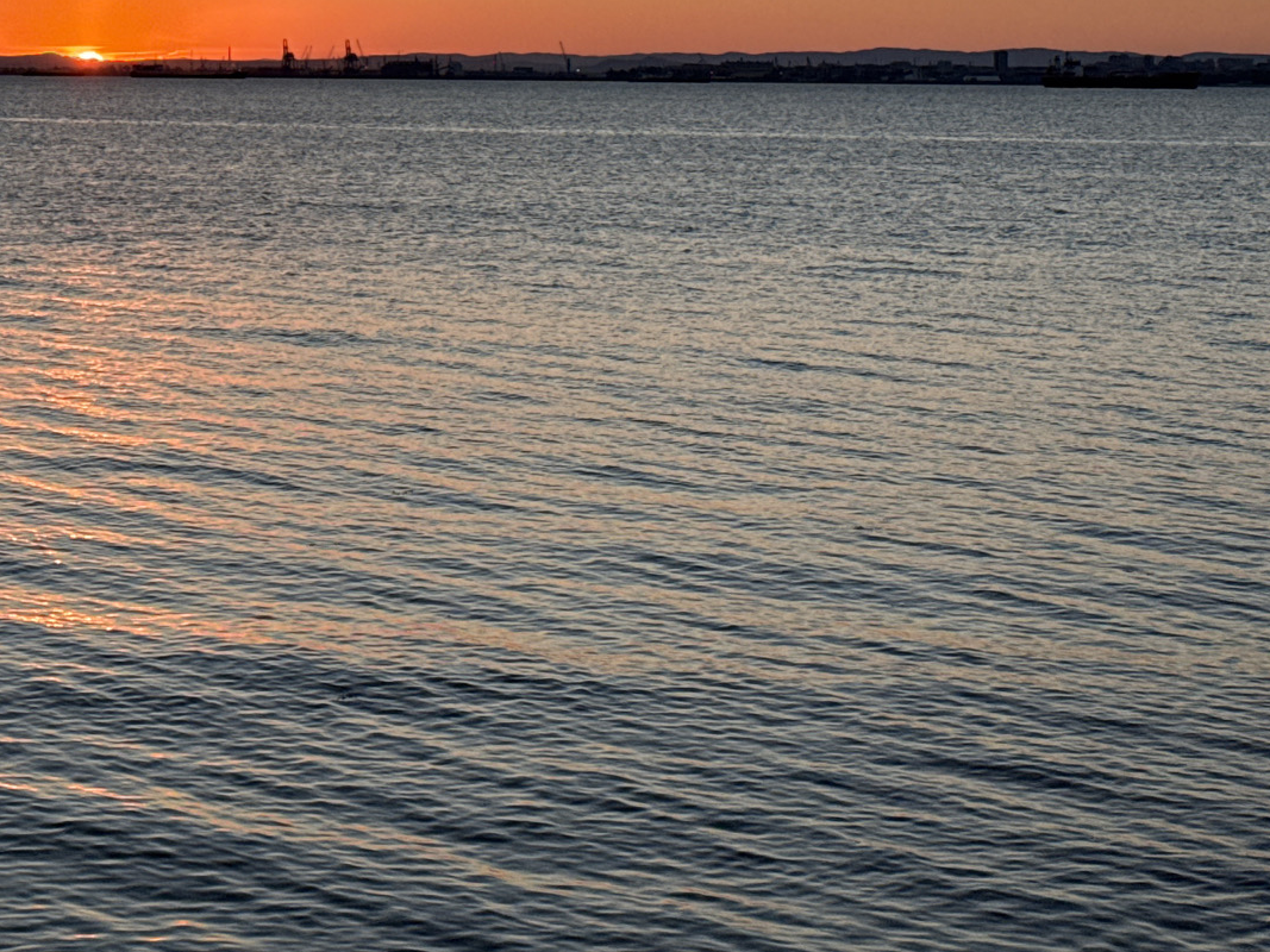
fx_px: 3302
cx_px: 188
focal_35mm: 90
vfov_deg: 16.2
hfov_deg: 21.4
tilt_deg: -0.3
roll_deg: -0.3
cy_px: 101
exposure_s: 1/1608
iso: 64
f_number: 1.78
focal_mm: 6.76
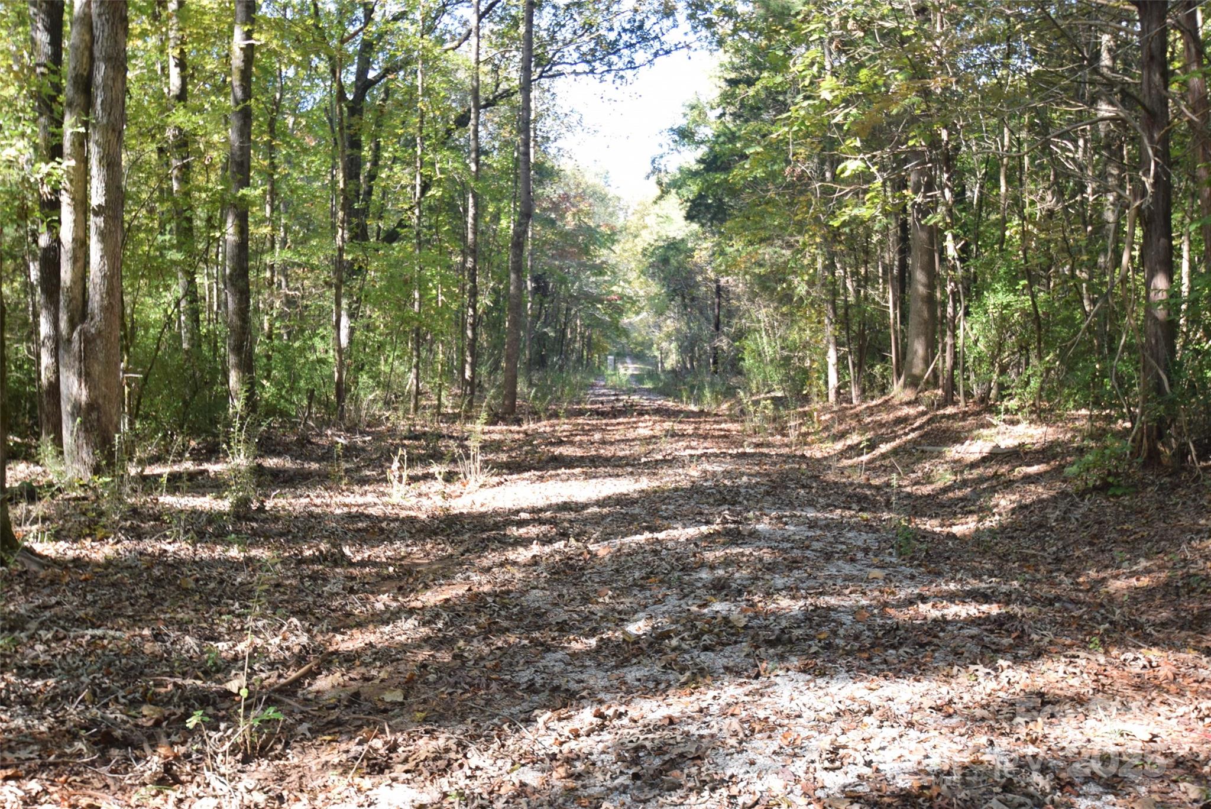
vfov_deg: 36.9
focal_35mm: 36
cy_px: 404
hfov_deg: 53.1
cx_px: 606
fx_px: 1212
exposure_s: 1/125
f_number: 5.6
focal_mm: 24
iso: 400
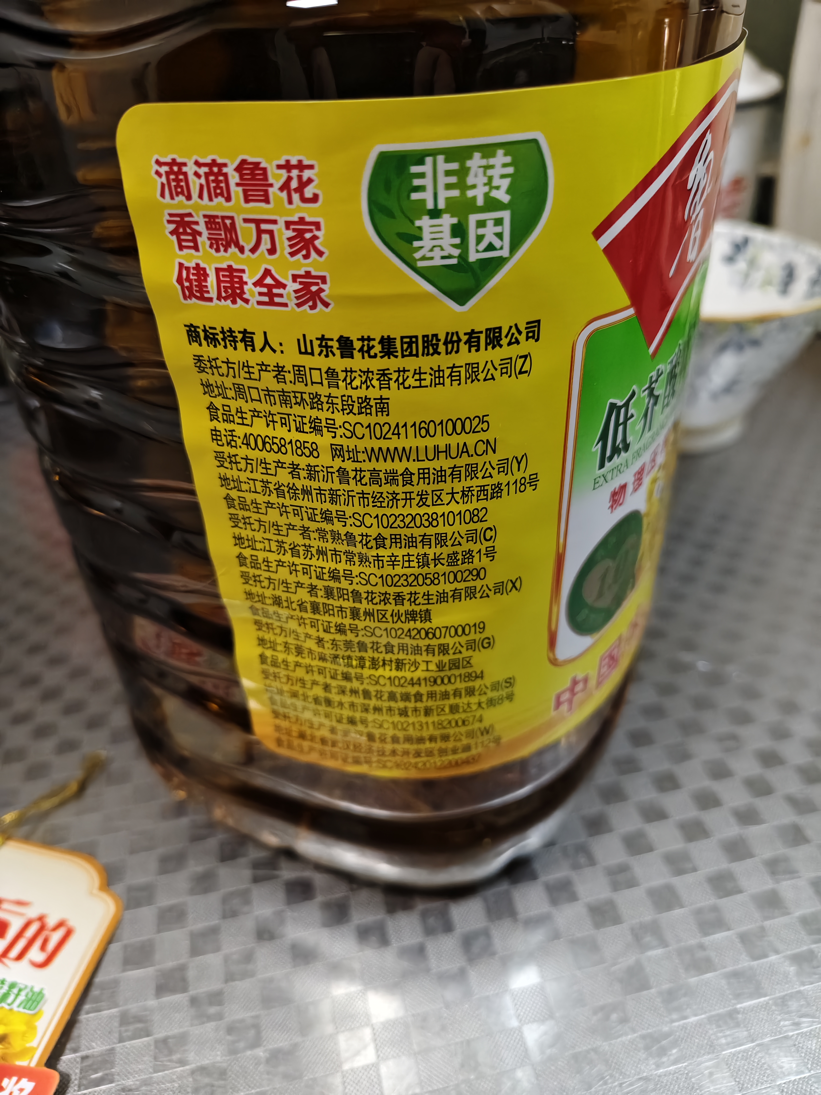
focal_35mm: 23
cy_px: 548
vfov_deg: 73.9
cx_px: 410
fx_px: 727
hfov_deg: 58.9
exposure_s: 1/289
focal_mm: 5.56
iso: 2786
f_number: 1.88
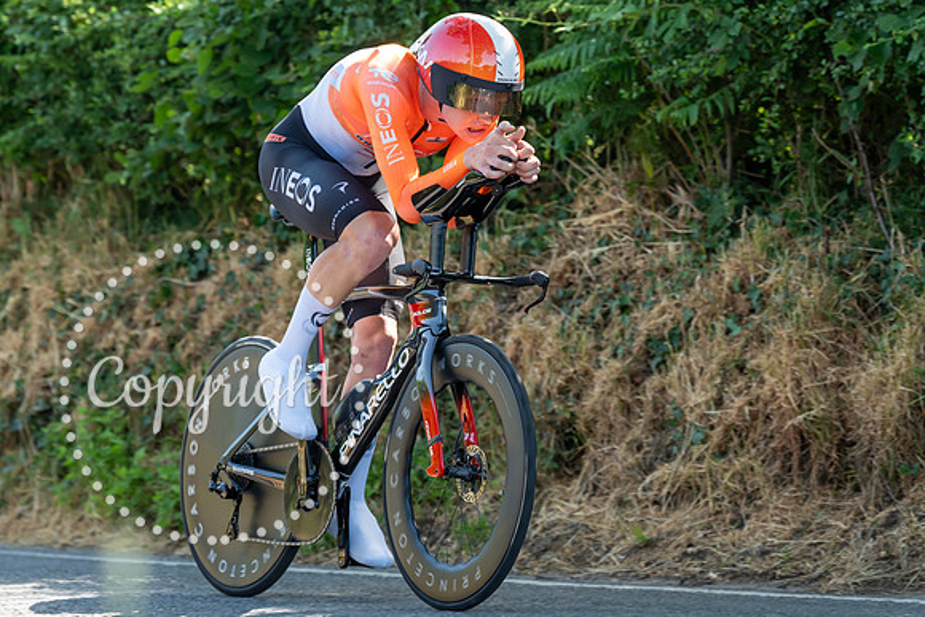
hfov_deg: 12.0
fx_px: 4413
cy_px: 285
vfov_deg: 8.0
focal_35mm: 172
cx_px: 434
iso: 800
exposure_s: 1/1000
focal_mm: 130
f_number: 3.5
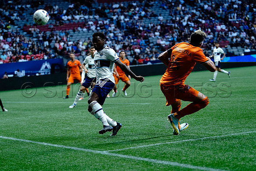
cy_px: 86
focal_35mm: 123
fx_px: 875
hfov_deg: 16.6
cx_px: 128
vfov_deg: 11.2
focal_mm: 123
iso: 5000
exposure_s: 1/2000
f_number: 4
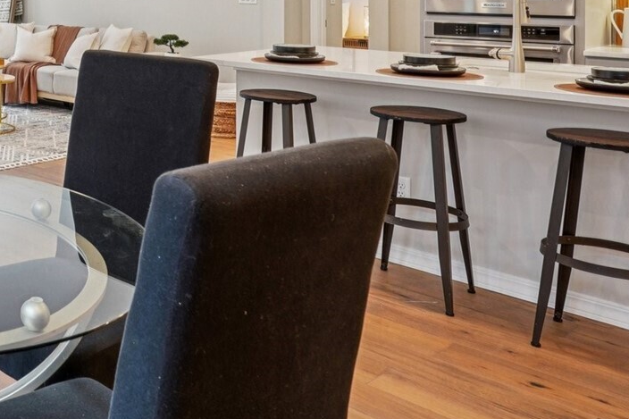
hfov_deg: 37.5
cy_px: -16
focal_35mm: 41
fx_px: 716
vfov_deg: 30.0
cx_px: -101
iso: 400
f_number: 8
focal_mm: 17
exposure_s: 1/20
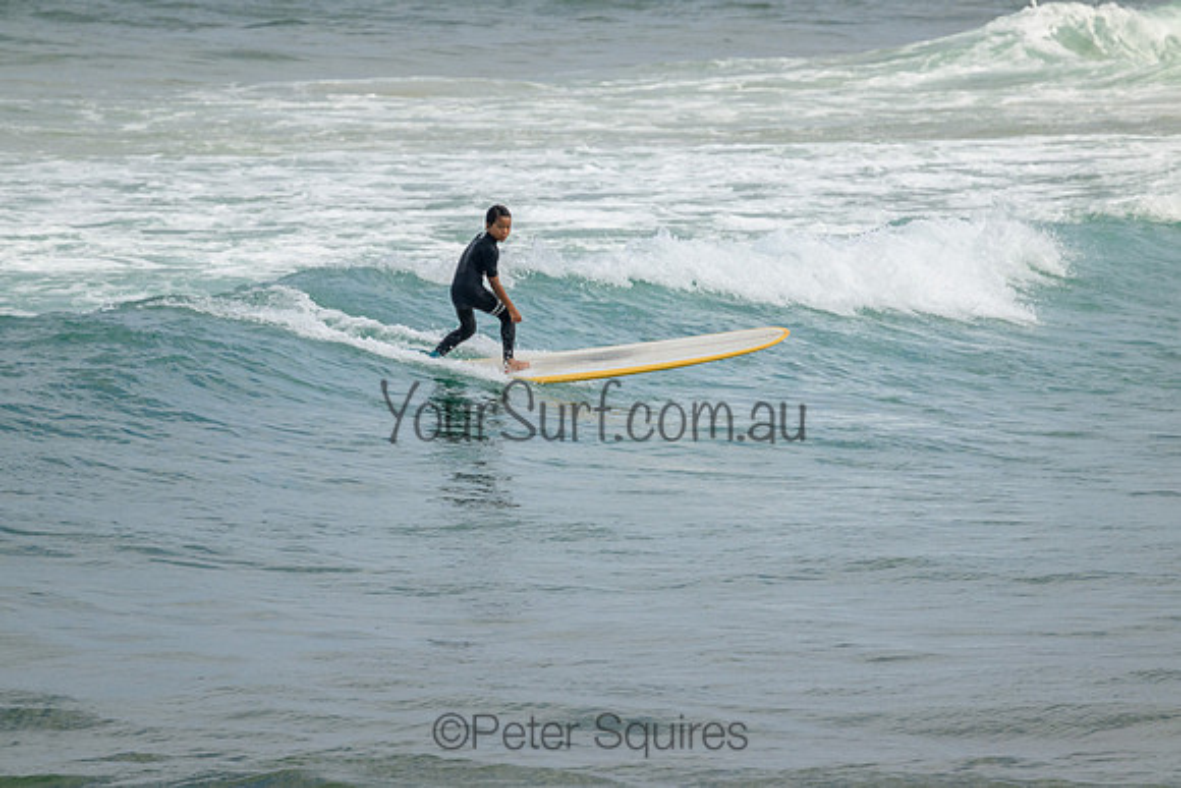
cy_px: 394
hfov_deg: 2.6
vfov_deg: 1.7
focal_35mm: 800
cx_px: 590
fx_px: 26249
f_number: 13
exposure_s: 1/2000
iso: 1100
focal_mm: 800
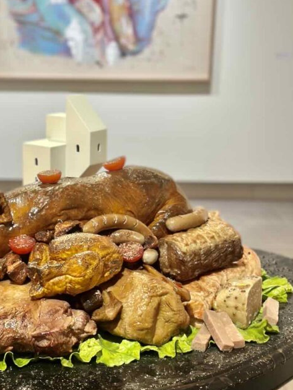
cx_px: 72
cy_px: 214
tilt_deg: -12.5
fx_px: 880
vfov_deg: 25.0
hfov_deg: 18.8
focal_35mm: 78
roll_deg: +0.5
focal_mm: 6.86
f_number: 1.78
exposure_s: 1/100
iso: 160
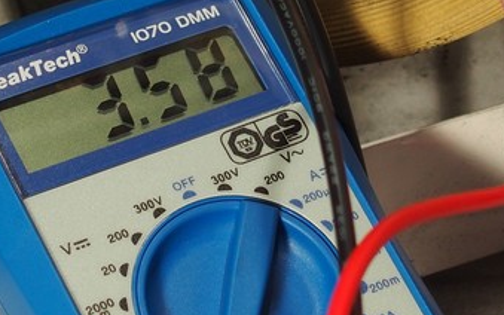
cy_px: 79
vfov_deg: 7.4
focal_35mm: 178
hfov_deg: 11.7
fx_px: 2445
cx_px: 349
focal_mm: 12
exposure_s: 1/125
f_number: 2.8
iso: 100
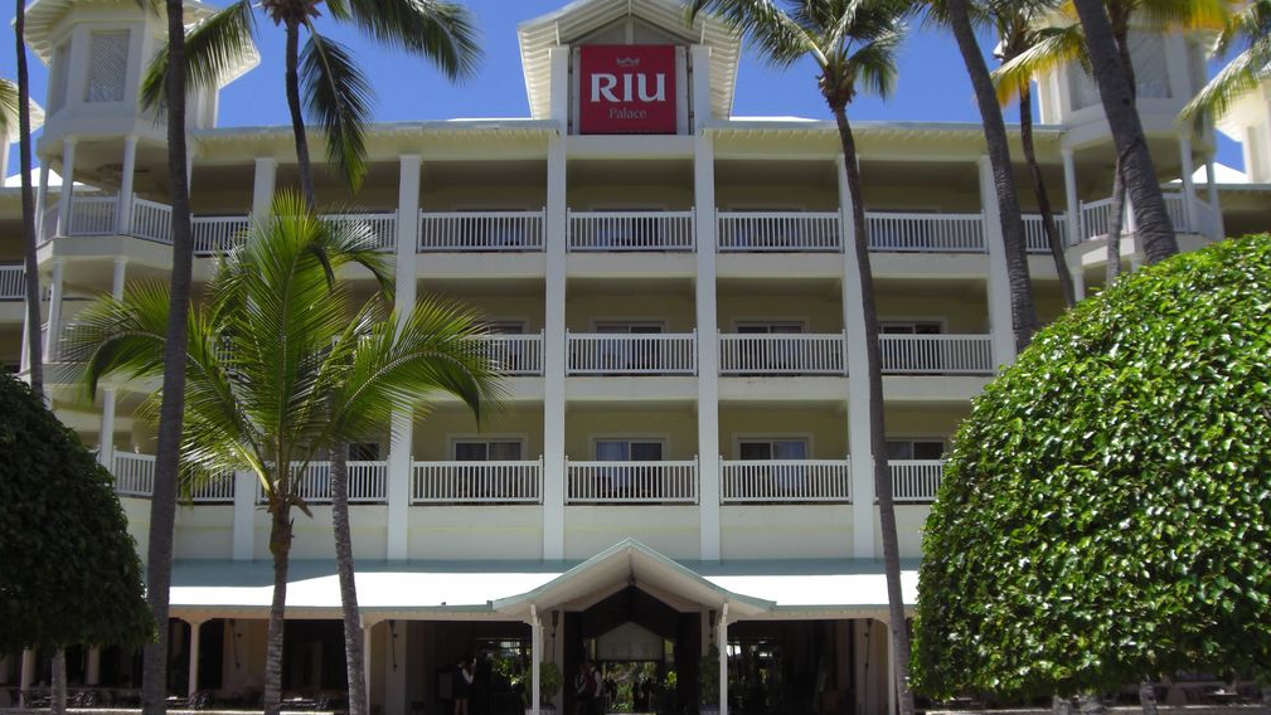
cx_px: 637
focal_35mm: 42
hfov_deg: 48.3
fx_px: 1416
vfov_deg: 28.3
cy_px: 402
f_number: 8
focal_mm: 6.2
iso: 64
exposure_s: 1/125
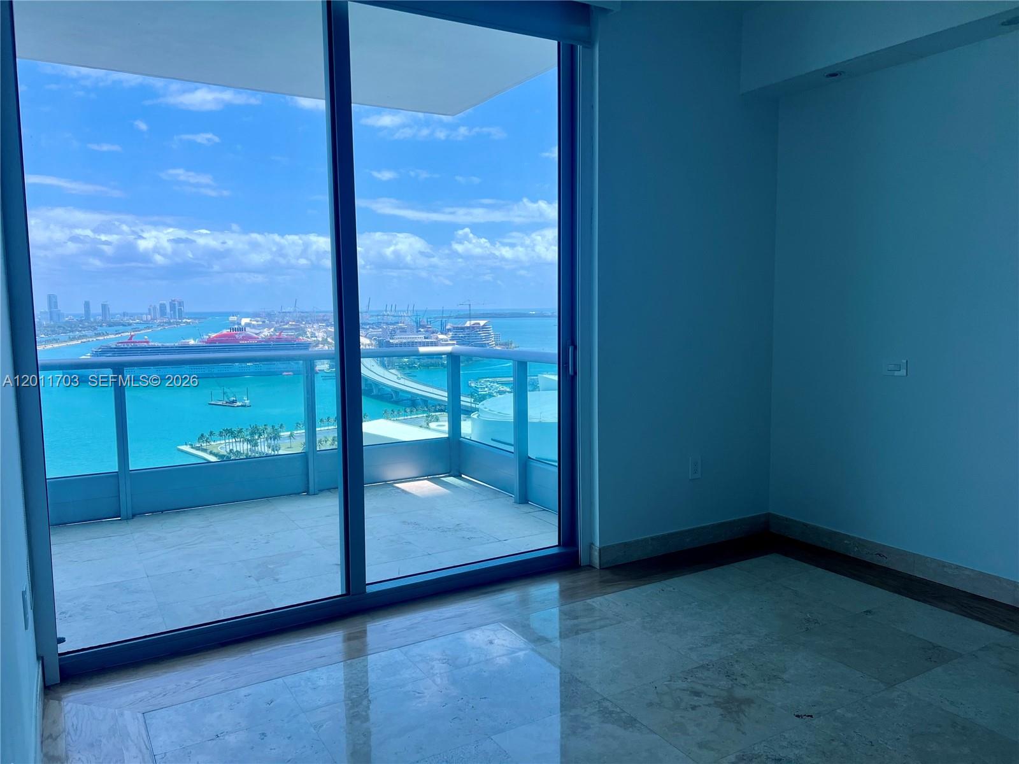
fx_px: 765
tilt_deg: -5.6
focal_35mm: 26
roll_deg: +1.1
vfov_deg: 53.1
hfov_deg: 67.3
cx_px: 510
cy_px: 382
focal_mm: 5.7
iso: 50
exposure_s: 1/1838
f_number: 1.5
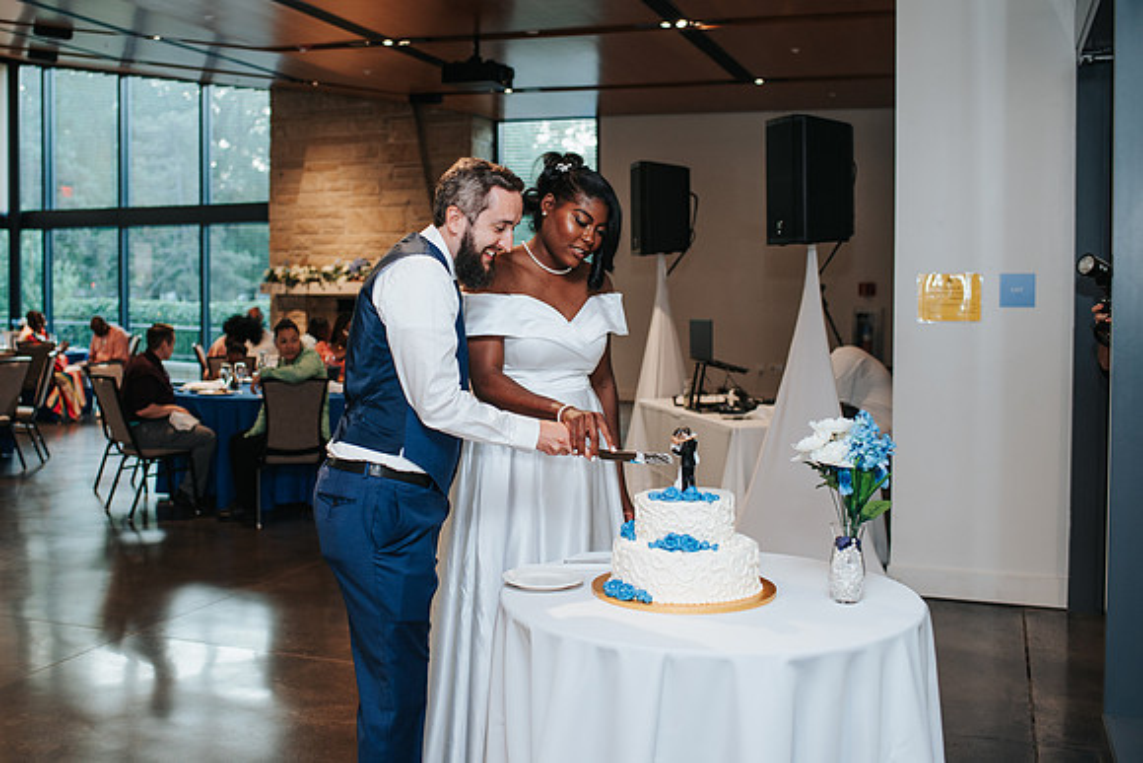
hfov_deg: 48.8
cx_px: 497
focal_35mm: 40
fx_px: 1257
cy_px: 331
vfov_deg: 33.7
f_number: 2.8
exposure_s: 1/160
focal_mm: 35
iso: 560
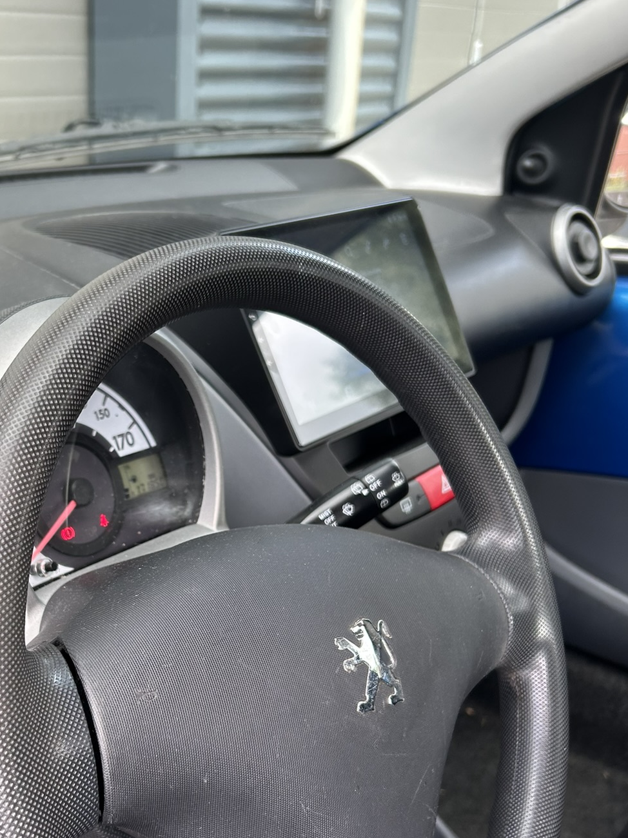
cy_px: 511
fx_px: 992
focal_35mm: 41
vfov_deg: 45.5
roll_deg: -1.4
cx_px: 154
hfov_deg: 34.4
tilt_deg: -24.7
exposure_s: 1/121
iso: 40
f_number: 1.5
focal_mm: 5.7
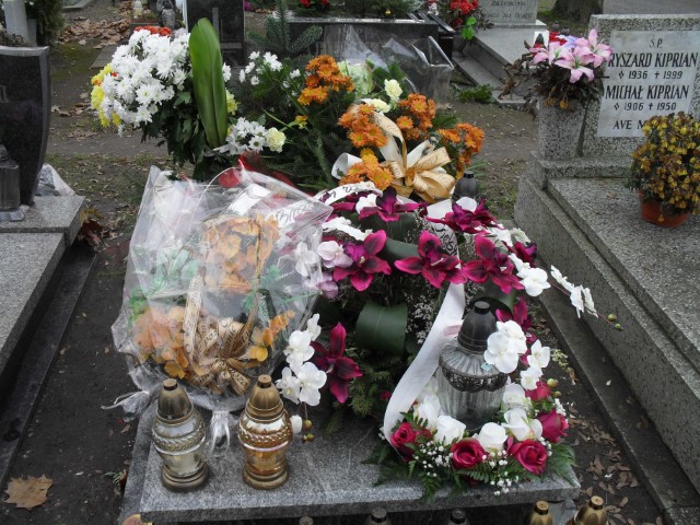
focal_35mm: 35
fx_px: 708
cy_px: 262
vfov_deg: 40.7
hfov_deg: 52.6
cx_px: 350
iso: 100
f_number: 3.2
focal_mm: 6.3
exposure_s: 1/125
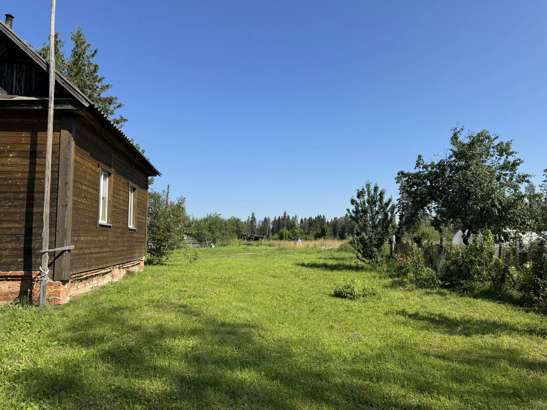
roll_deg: +2.1
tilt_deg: +4.9
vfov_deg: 56.8
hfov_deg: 71.6
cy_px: 205
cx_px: 274
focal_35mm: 24
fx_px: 379
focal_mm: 6.76
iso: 80
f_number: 1.78
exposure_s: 1/3597
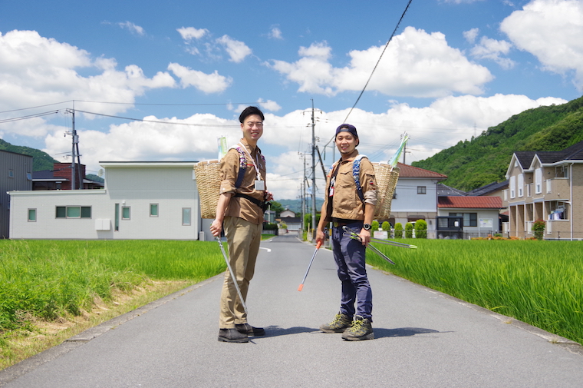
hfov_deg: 42.4
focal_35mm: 46
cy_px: 194
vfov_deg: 28.9
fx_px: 752
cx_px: 292
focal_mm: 31
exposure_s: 1/1600
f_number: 4.5
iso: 800
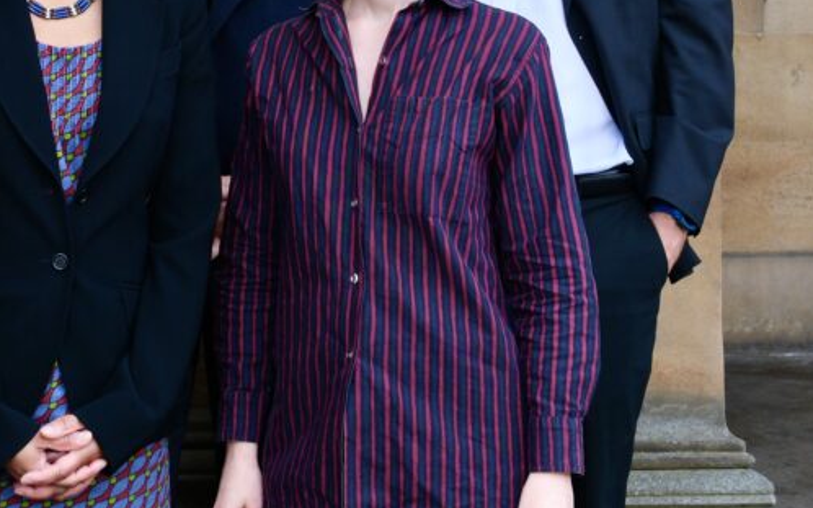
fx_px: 1905
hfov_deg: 23.5
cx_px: 103
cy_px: -25
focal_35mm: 86
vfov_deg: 14.9
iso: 1000
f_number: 6.4
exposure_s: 1/250
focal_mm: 27.4
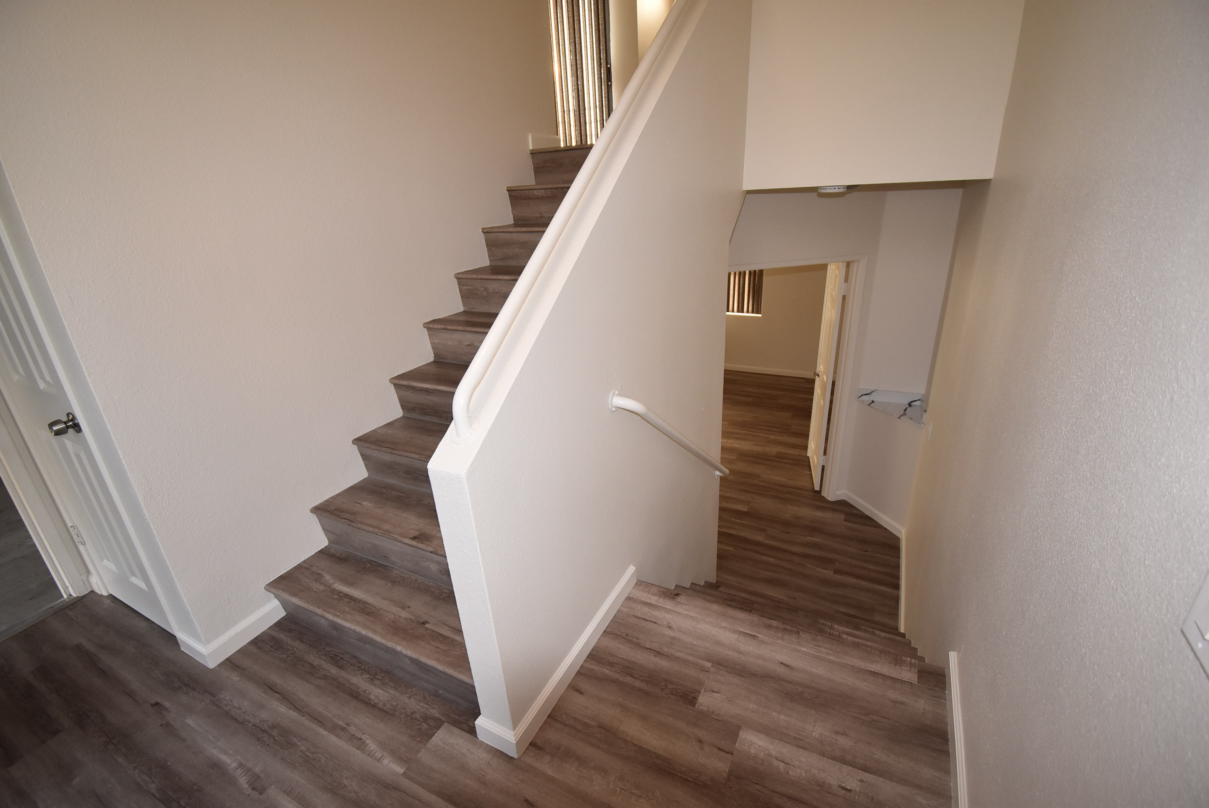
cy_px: 404
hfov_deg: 100.3
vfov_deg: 77.4
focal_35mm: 15
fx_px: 504
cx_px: 604
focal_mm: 10
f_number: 5
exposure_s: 1/100
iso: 720
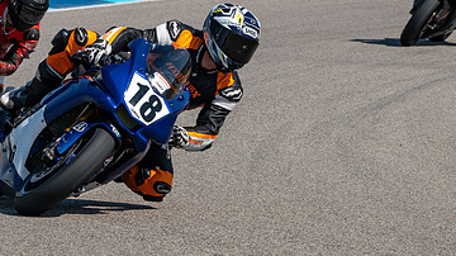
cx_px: 32
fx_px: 5667
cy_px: 98
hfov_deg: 4.6
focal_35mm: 469
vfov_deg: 2.6
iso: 400
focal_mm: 200
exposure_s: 1/1250
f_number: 11
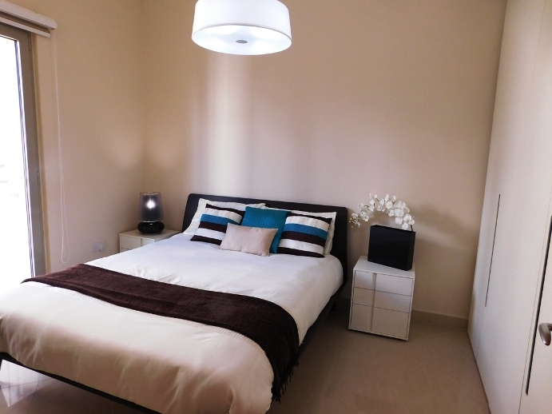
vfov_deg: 58.9
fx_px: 367
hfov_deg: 73.9
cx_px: 276
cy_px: 207
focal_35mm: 23
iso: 125
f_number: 3
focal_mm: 4
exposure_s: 1/60
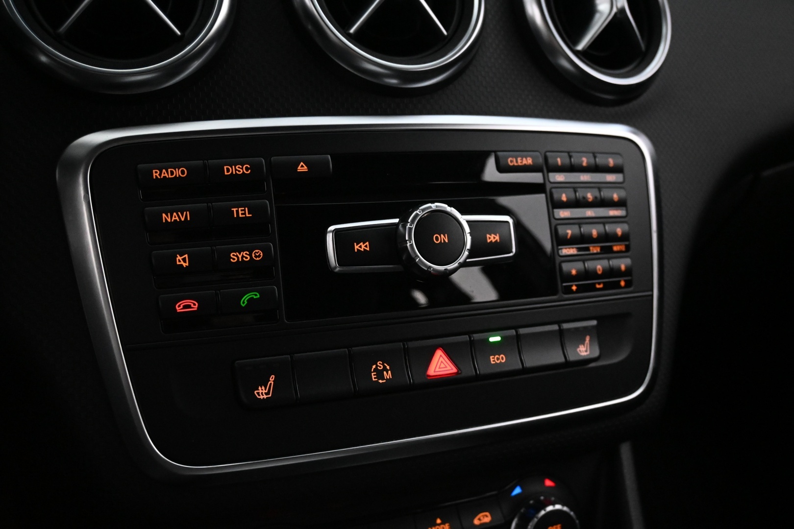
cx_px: 397
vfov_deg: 36.2
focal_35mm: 37
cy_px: 264
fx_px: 810
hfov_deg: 52.2
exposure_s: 1/40
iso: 5000
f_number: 4.2
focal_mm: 24.5
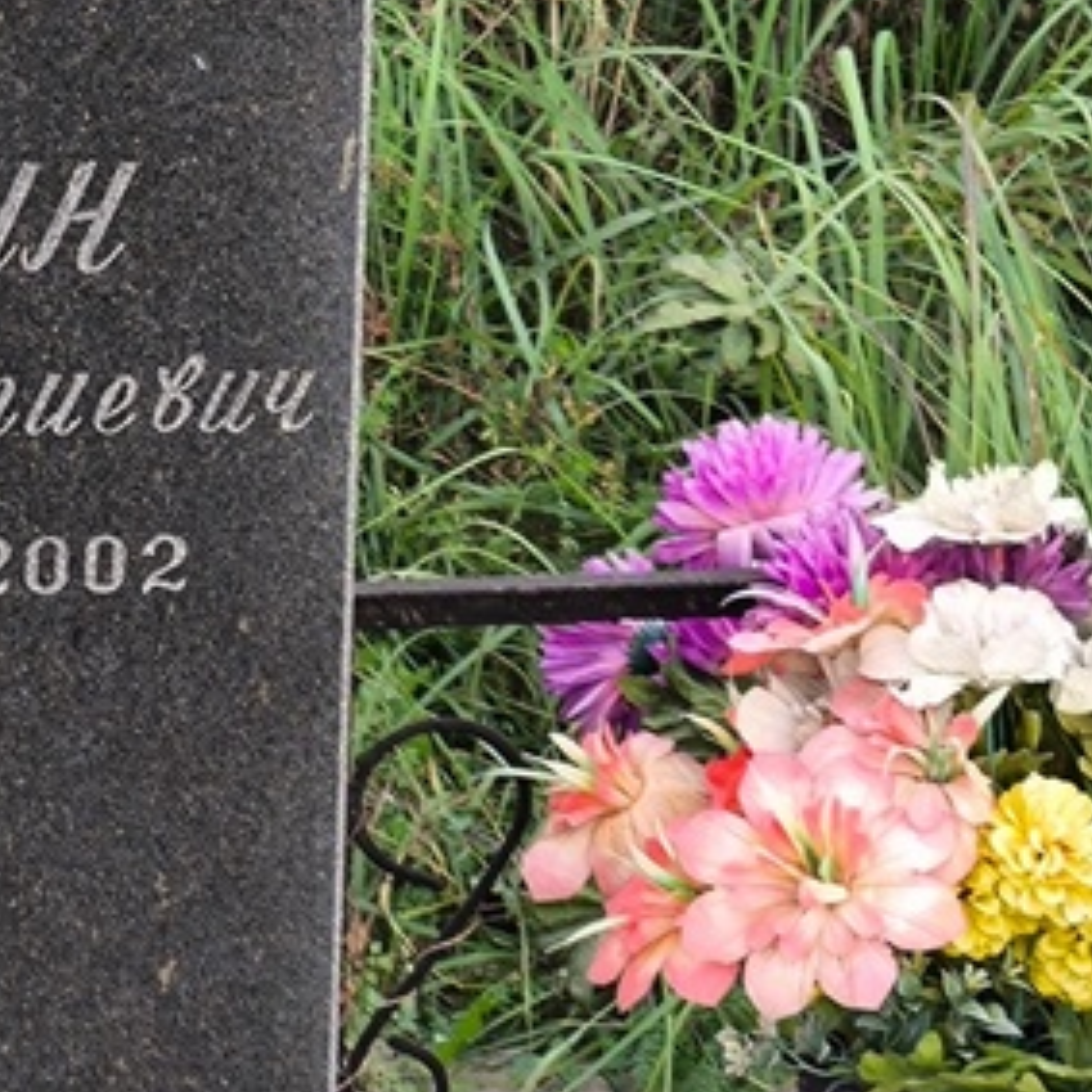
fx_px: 4461
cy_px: 239
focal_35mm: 125
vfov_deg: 13.9
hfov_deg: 13.4
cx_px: -353
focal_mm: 4.71
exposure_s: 1/120
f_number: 1.7
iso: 80
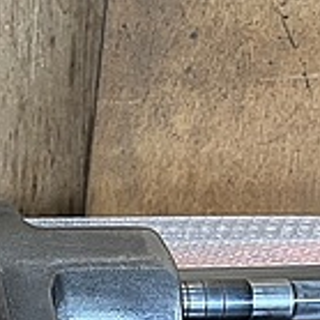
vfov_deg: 15.9
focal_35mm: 106
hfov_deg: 14.8
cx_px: -207
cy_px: 361
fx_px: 1109
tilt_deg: -35.4
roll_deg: +2.4
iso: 160
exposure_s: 1/60
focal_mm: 5.1
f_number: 1.6
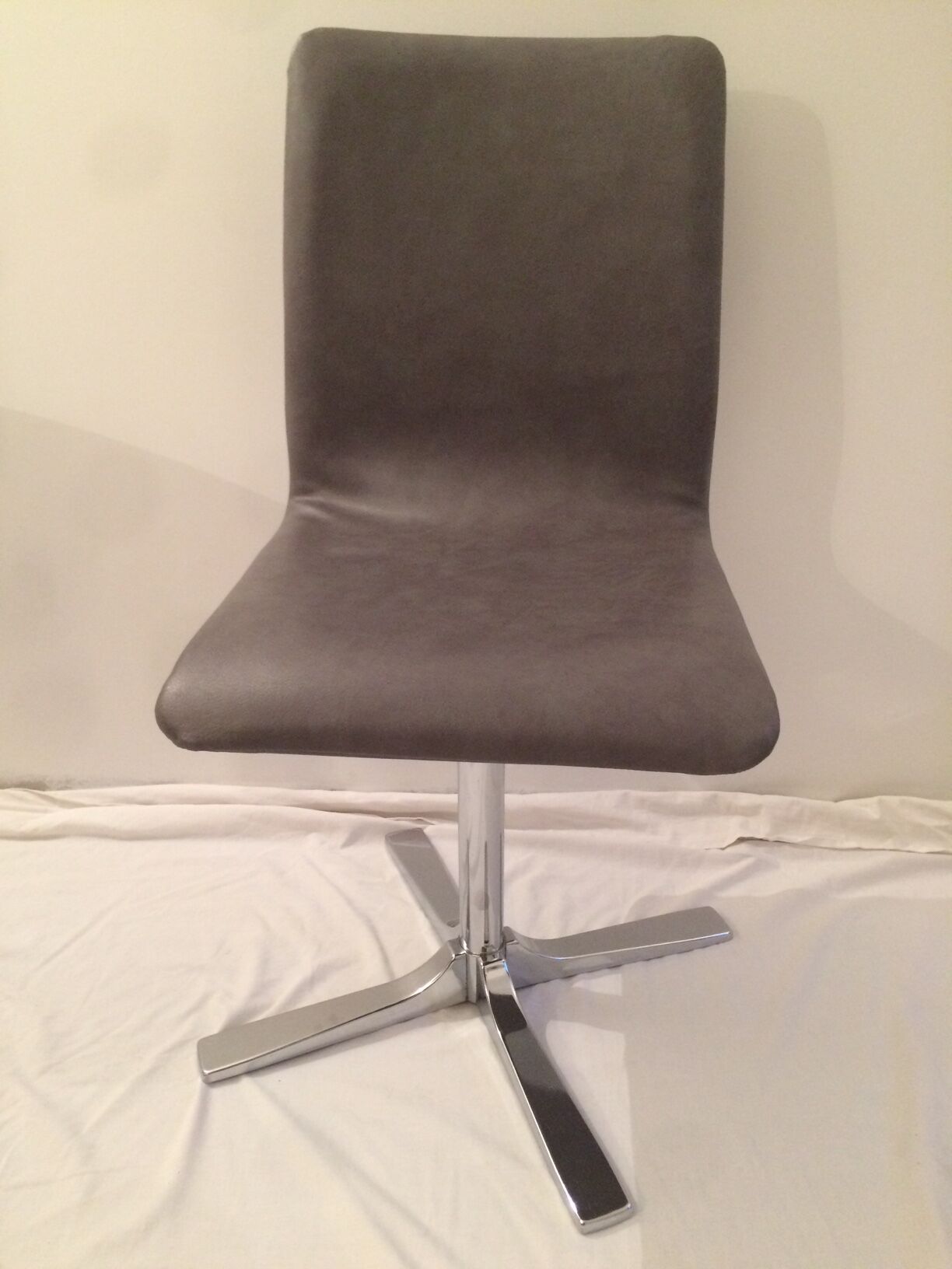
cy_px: 634
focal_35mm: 29
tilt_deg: -26.3
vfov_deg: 61.7
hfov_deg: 48.2
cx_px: 476
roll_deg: +1.1
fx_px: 1063
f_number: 2.2
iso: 320
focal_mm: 4.15
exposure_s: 1/33
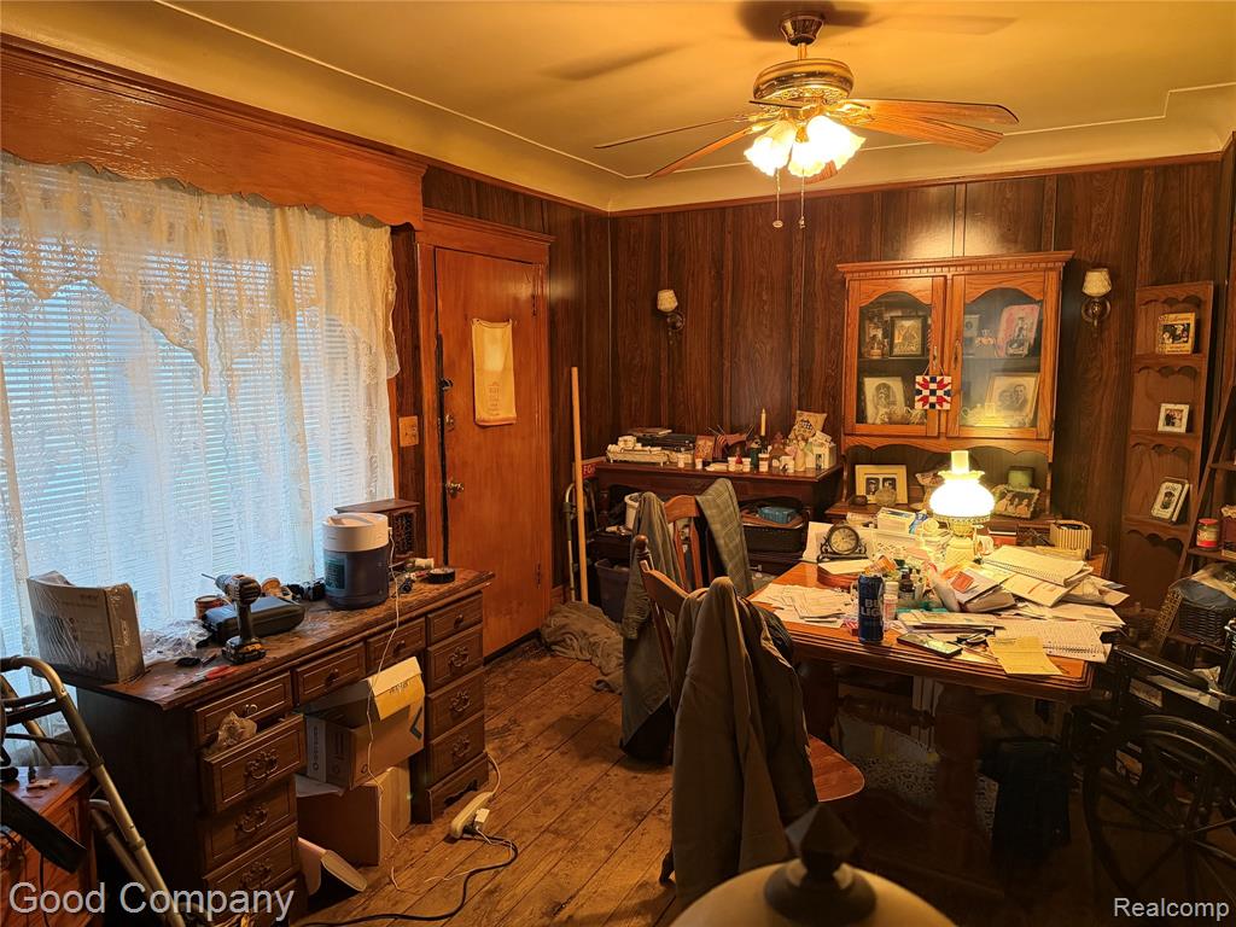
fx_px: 857
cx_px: 618
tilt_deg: -6.8
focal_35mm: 24
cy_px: 464
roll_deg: +1.2
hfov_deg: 71.6
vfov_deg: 56.8
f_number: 1.78
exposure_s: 1/60
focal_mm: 6.76
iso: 800
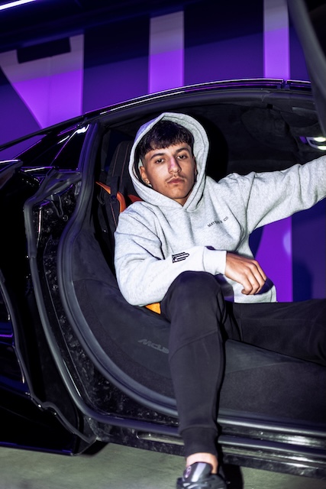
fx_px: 475
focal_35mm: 35
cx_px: 163
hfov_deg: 37.9
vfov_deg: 54.4
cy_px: 244
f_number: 1.4
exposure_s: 1/80
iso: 2500
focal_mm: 23
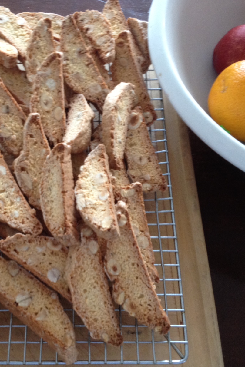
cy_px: 184
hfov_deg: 27.3
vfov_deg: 40.3
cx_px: 74
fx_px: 500
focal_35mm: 49
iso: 125
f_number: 2.4
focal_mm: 4.28
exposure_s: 1/20
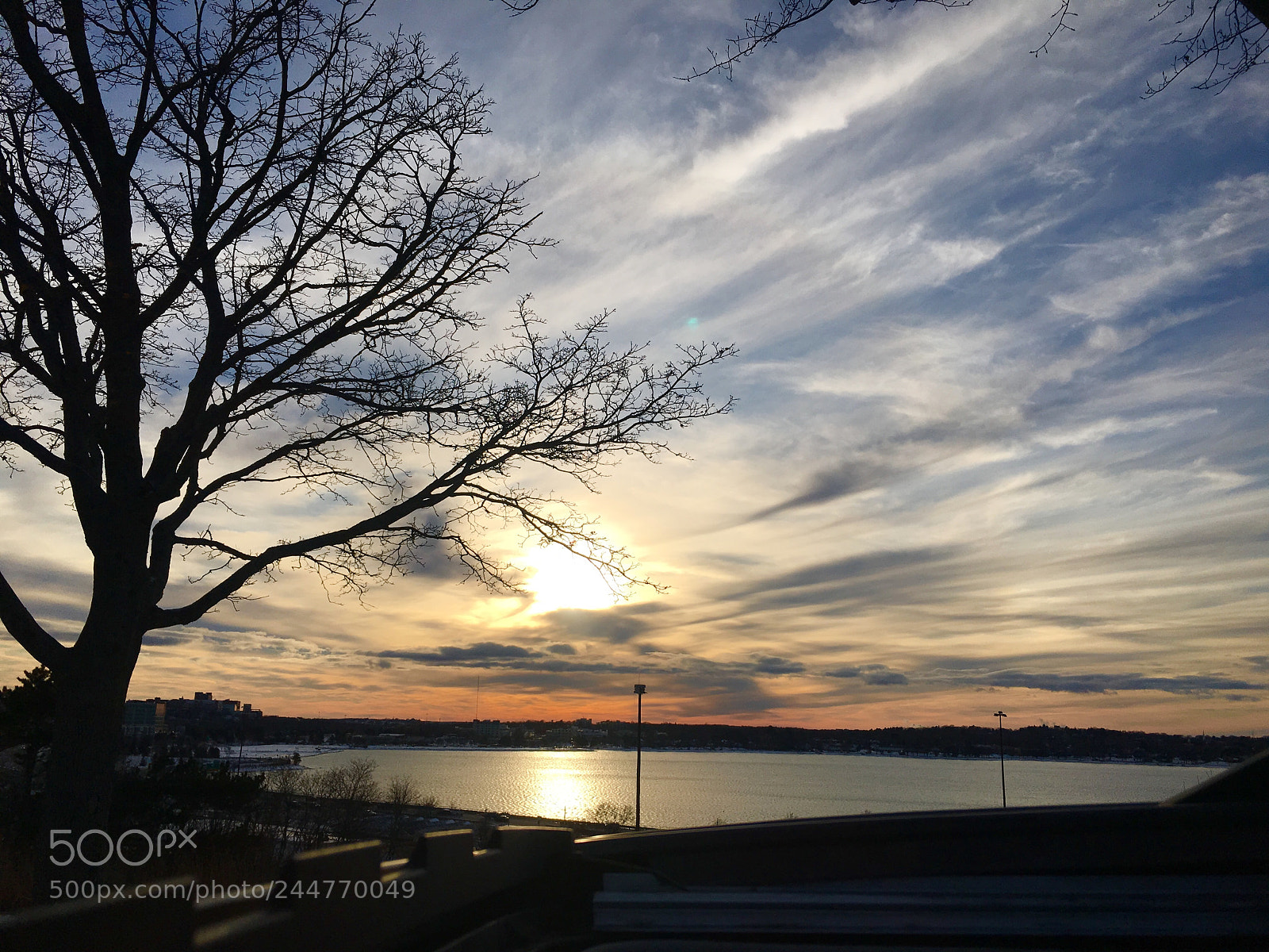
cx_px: 634
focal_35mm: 29
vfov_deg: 48.2
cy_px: 476
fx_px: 1063
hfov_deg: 61.7
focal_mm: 4.15
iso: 25
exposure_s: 1/3846
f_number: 2.2
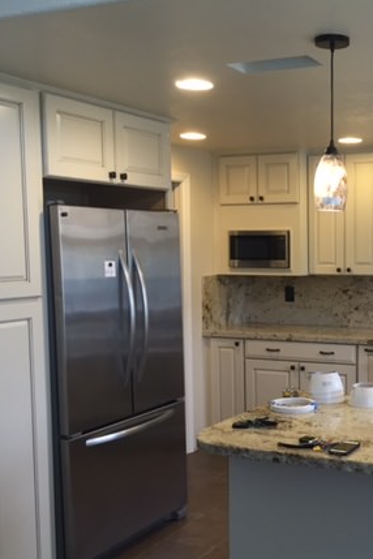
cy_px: 309
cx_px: 347
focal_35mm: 45
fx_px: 699
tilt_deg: -6.5
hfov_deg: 28.5
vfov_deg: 43.5
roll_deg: -1.2
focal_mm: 4.15
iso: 64
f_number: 2.2
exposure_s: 1/30
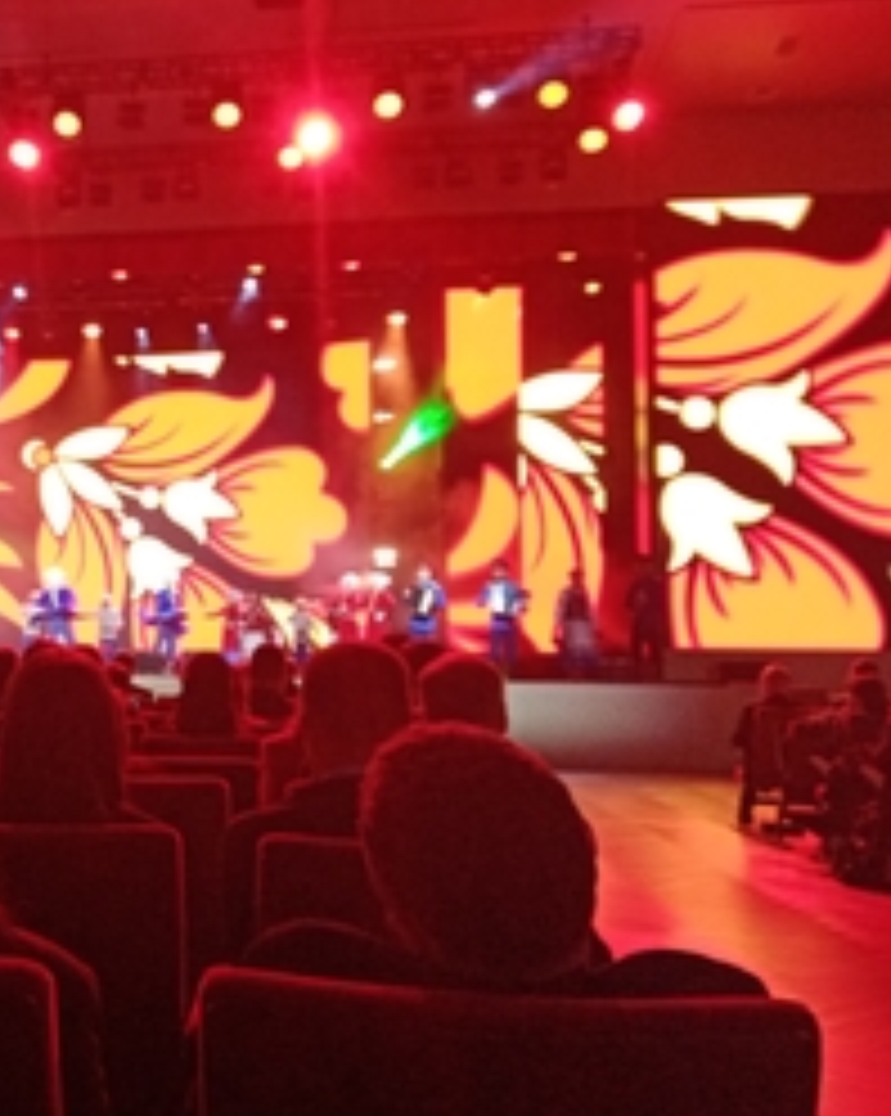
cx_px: 40
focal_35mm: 41
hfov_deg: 33.9
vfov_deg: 44.8
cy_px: 562
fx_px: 1353
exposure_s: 1/33.3
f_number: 1.8
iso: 329
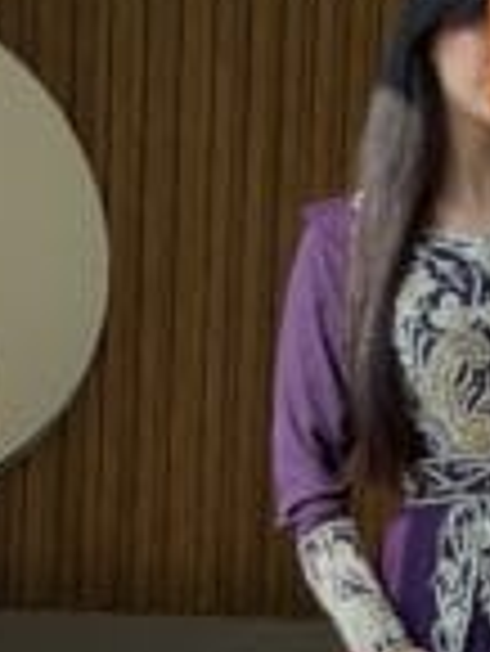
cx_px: 499
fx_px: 2488
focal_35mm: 132
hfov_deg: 11.1
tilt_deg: -27.7
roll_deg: -2.9
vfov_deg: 14.7
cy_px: 652
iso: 64
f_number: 1.78
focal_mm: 6.76
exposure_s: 1/592
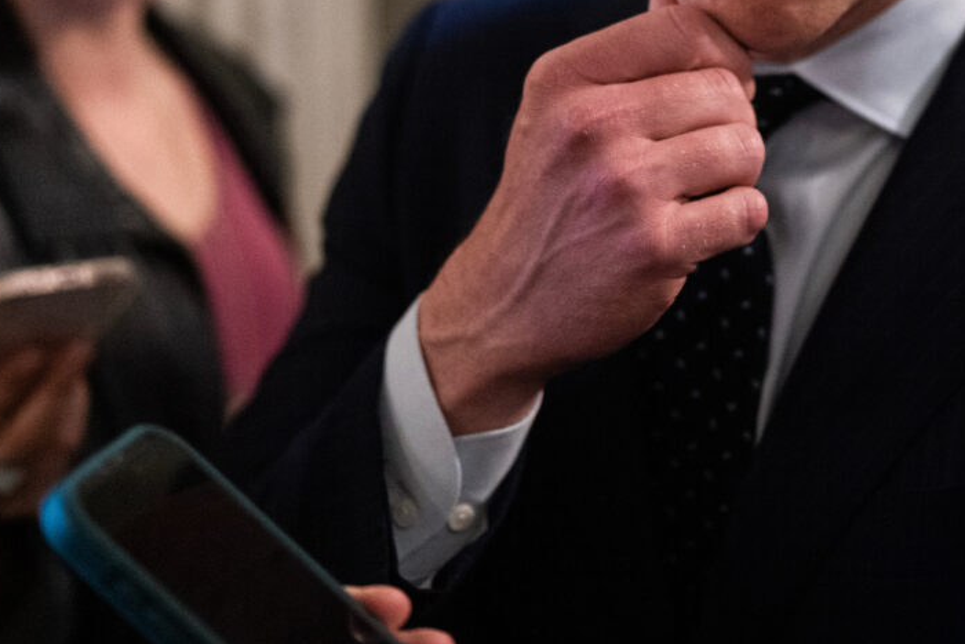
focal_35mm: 81
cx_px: 809
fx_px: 2172
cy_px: -19
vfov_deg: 16.5
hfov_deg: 24.5
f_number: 1.4
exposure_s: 1/160
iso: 3200
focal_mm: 35
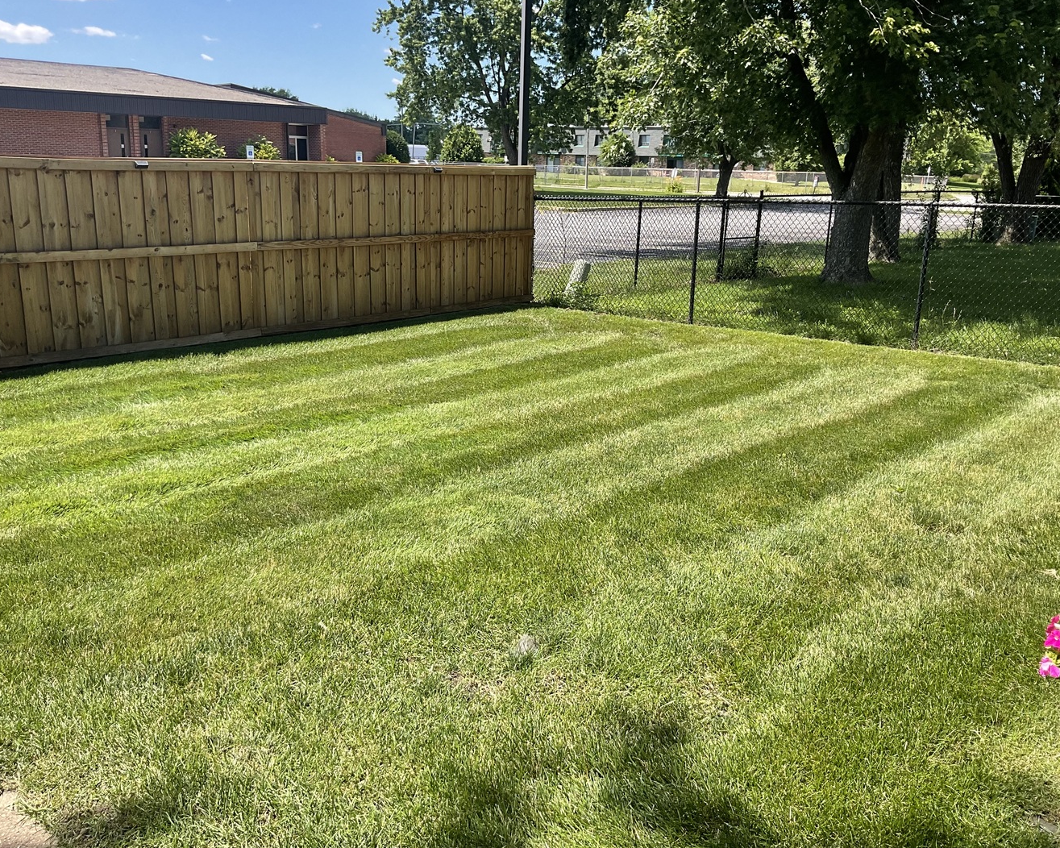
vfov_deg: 47.1
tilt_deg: -15.1
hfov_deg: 57.2
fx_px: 973
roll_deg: -1.4
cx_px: 544
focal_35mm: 31
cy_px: 420
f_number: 1.8
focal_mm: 3
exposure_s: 1/816
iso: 16
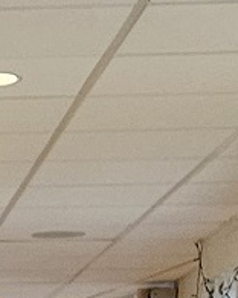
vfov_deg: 7.3
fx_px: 2025
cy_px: 960
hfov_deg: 6.3
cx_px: -433
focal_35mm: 230
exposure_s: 1/142
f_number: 1.8
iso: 200
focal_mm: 5.4
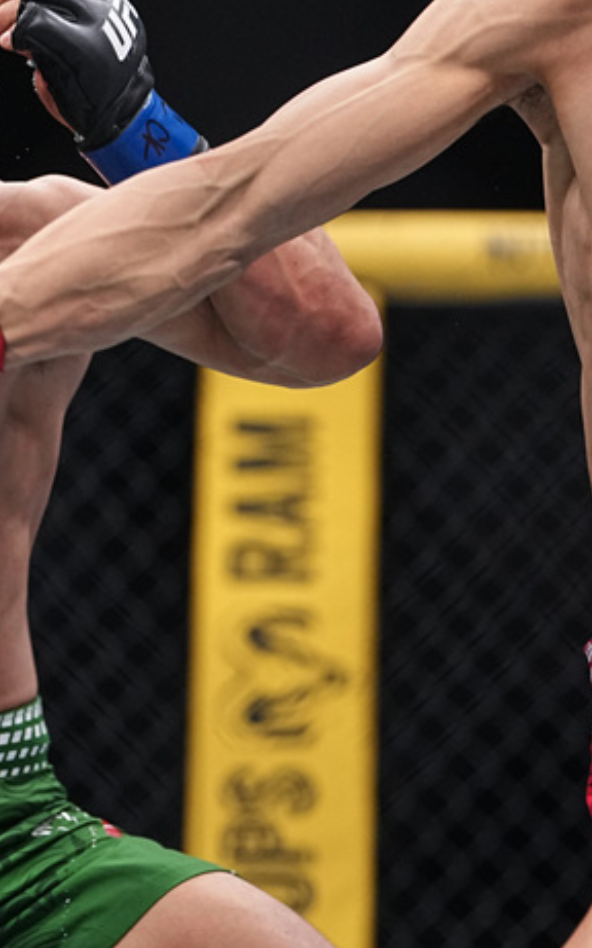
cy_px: 276
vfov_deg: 8.8
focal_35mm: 239
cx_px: 97
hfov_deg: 5.5
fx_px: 6172
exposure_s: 1/1600
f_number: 2.2
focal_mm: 100
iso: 2000
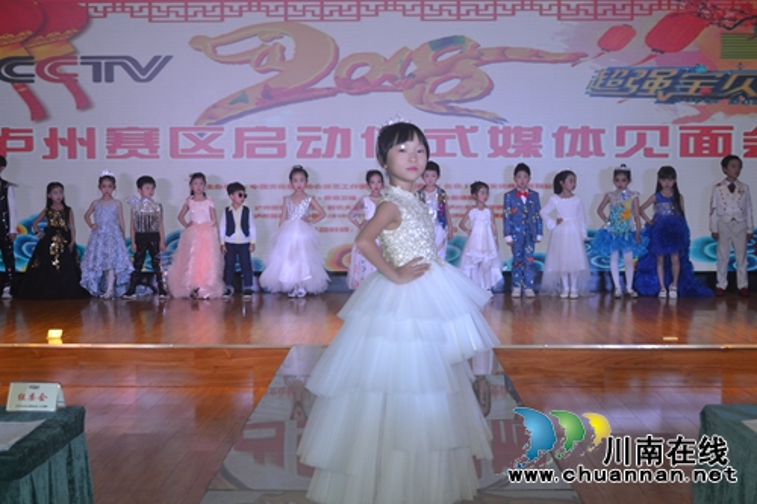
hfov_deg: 38.9
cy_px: 252
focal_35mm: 51
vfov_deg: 26.5
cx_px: 378
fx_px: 1072
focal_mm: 34
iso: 200
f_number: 5
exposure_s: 1/60
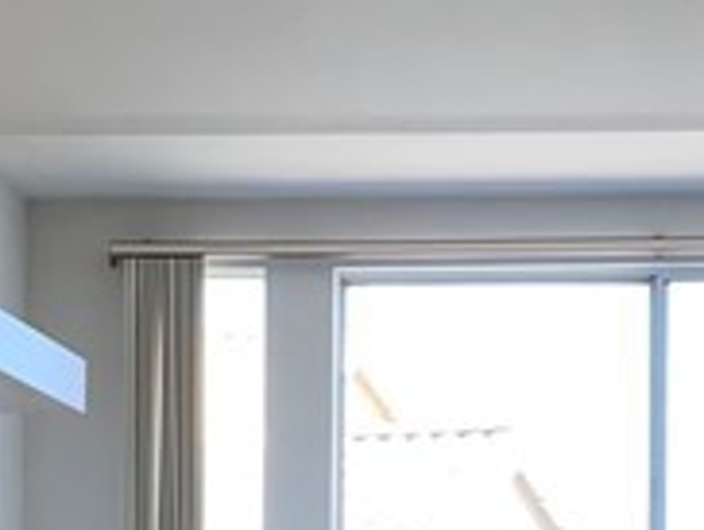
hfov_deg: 13.5
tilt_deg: +2.4
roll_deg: -0.4
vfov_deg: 10.1
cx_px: 433
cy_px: 604
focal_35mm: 146
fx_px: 2973
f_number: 1.8
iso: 50
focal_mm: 4.25
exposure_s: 1/120
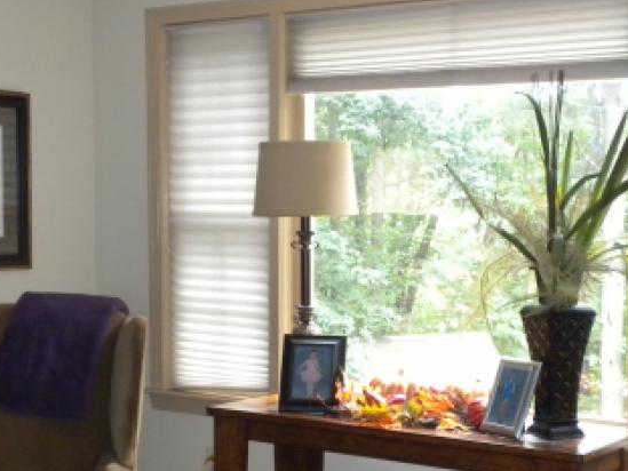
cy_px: 346
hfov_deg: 28.1
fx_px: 1252
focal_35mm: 69
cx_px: 385
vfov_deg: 21.2
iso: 400
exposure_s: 1/30
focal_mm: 6.6
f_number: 3.5
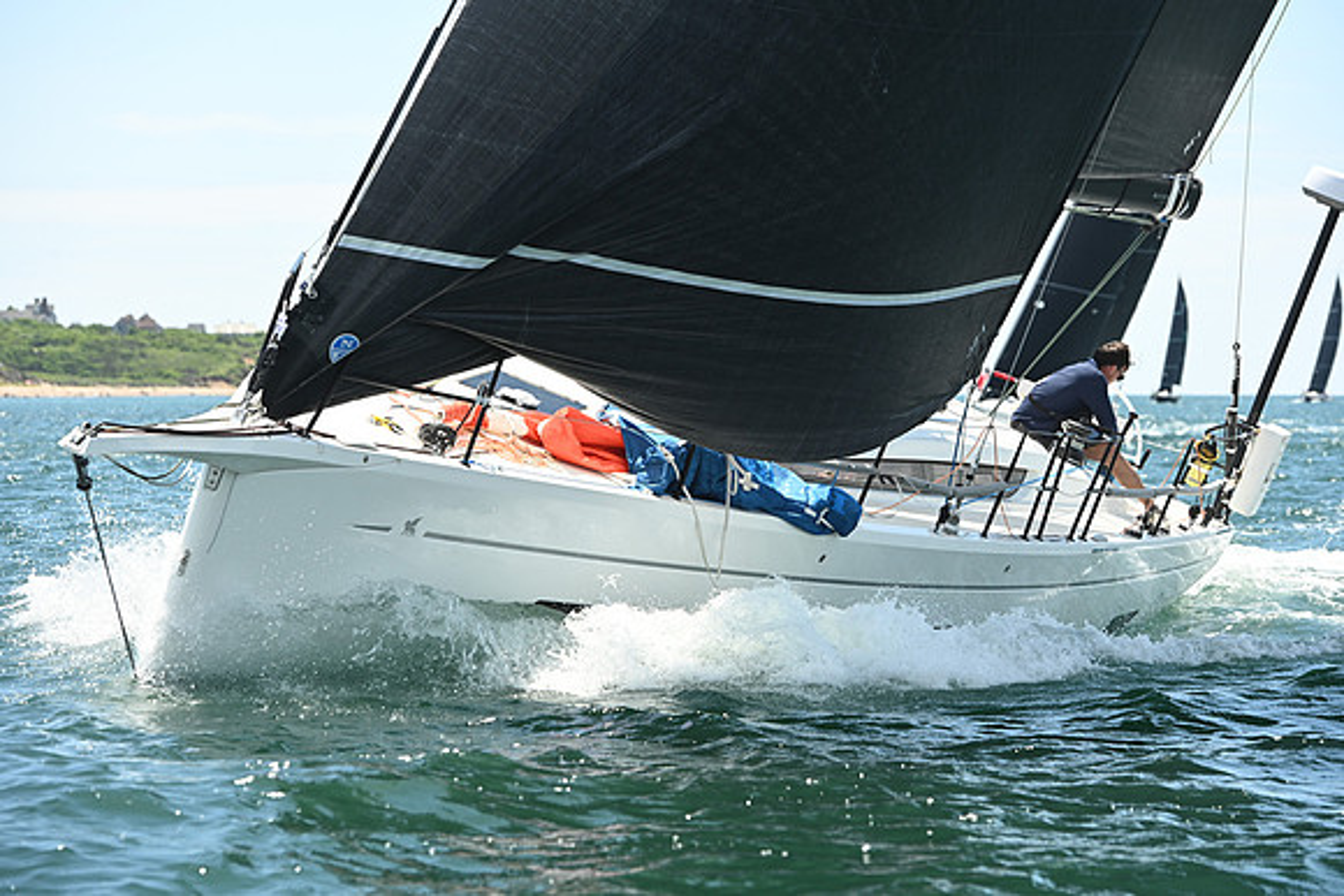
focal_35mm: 140
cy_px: 448
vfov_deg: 9.8
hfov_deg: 14.7
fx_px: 5228
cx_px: 672
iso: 320
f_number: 5.6
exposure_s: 1/1000
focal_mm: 140
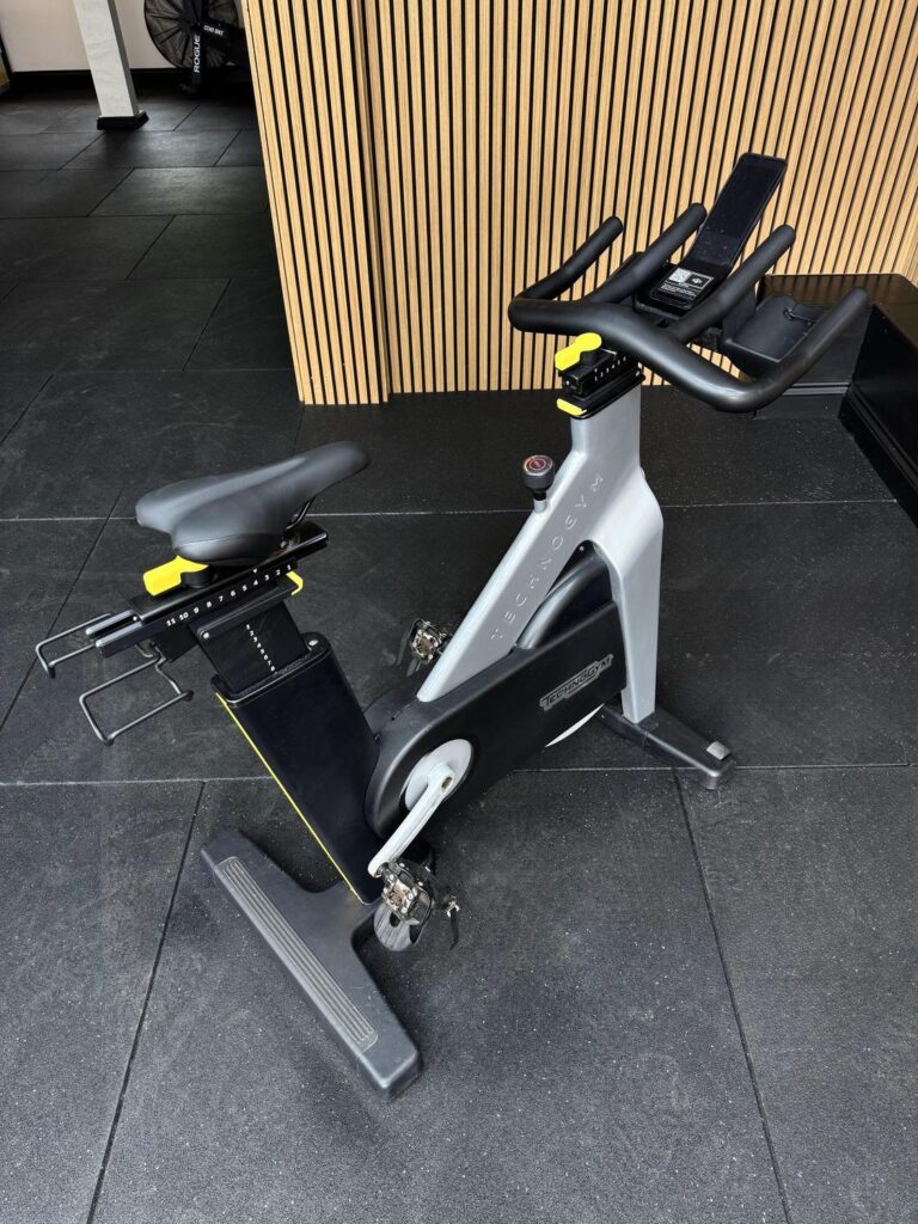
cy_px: 612
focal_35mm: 24
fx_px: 849
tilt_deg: -40.7
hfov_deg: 56.8
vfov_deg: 71.6
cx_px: 459
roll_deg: +1.4
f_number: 1.78
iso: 160
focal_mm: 6.76
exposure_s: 1/50
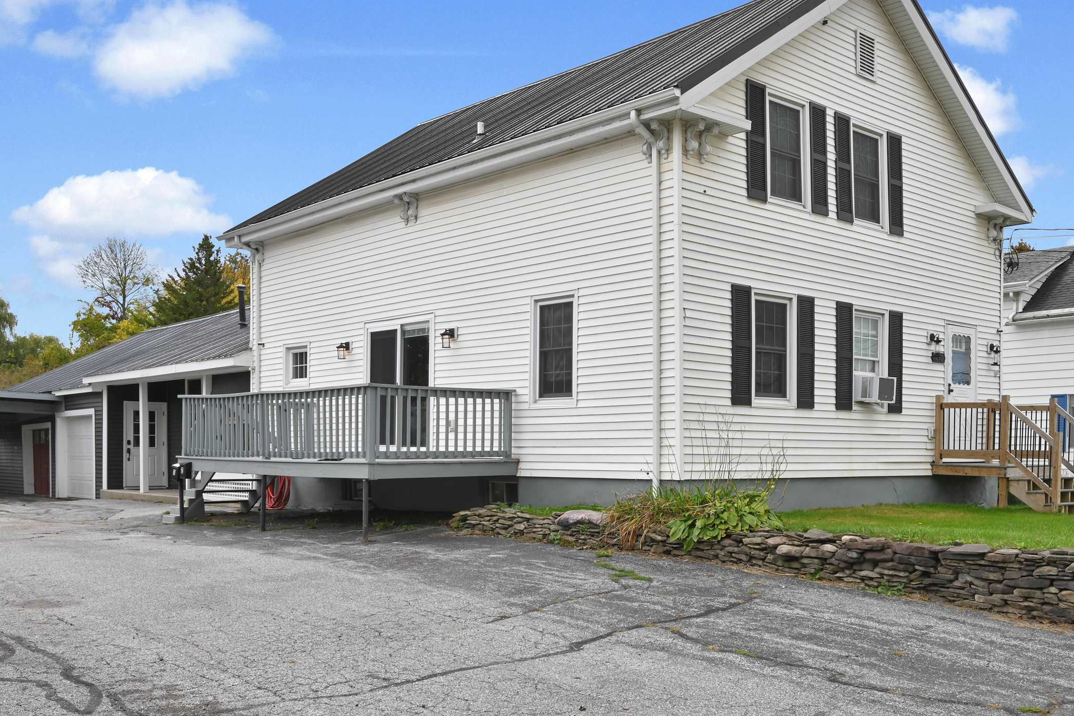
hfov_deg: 55.7
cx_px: 597
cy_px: 316
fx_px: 1014
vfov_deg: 38.8
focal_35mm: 34
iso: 100
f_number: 14
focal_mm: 23
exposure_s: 1/30
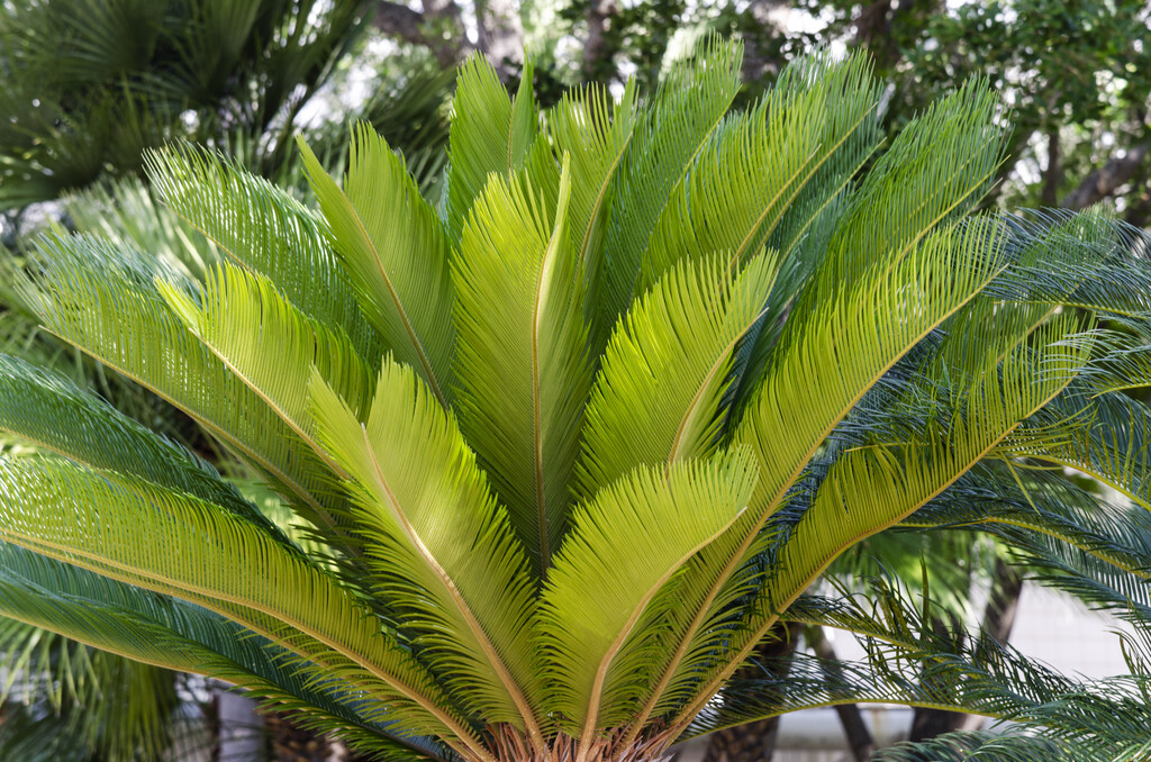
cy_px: 381
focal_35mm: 128
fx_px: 4068
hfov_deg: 16.1
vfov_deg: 10.7
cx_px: 576
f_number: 7.1
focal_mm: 85
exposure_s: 1/50
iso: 200
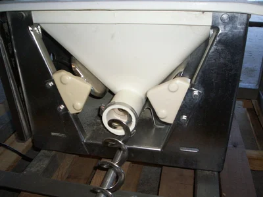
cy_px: 98
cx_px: 132
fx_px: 274
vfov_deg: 39.7
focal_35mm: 36
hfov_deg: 51.4
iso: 140
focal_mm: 5.9
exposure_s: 1/64
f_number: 4.5
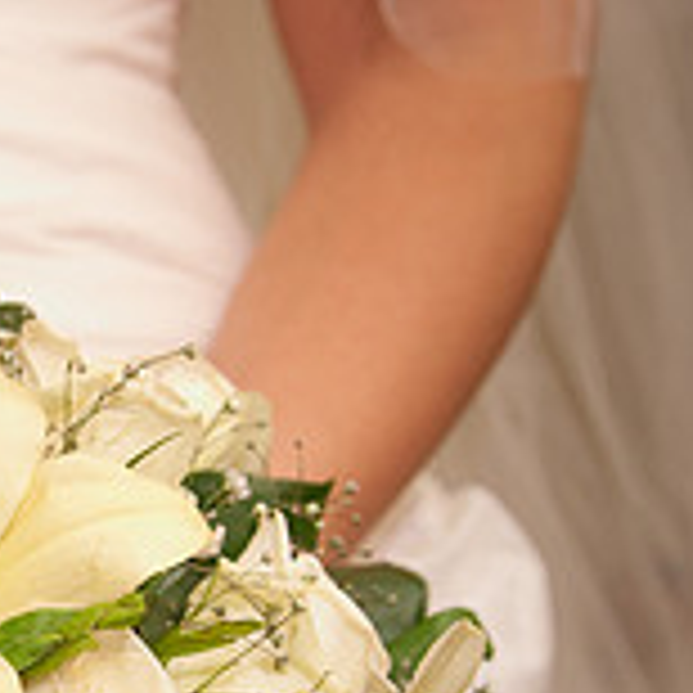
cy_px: 682
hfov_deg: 16.9
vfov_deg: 17.7
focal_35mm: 96
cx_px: -243
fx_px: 2174
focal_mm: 20
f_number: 2.8
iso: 400
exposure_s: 1/100
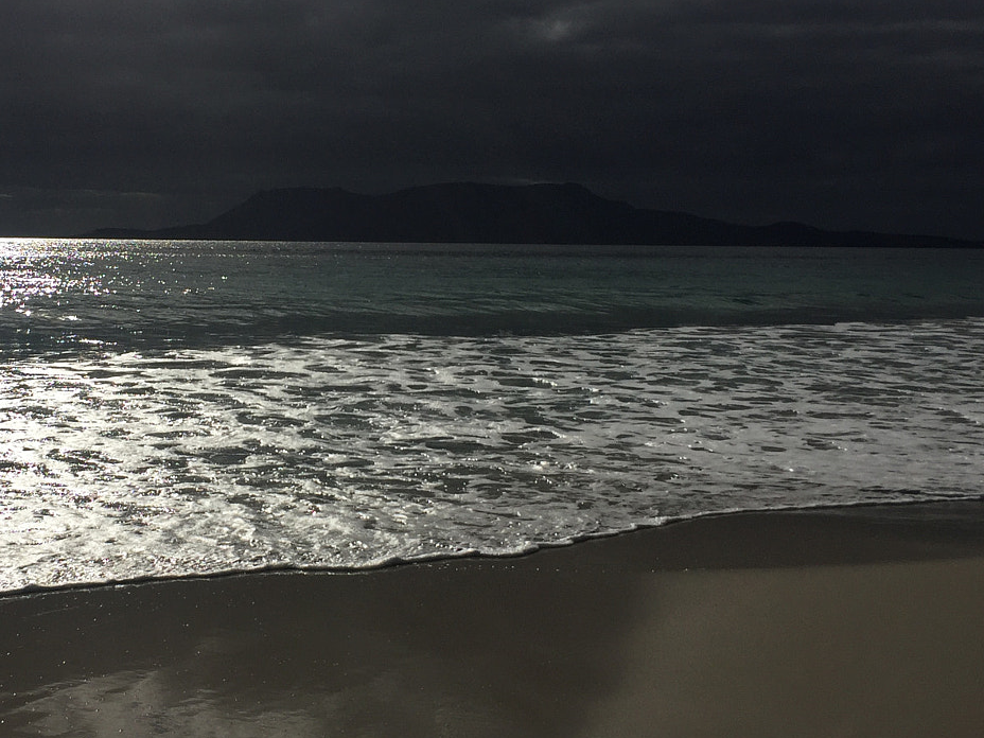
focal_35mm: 50
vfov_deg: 29.1
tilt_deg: -5.8
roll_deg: +0.6
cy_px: 353
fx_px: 1421
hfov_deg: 37.7
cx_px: 314
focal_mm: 4.15
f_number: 2.2
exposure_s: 1/20000
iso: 32
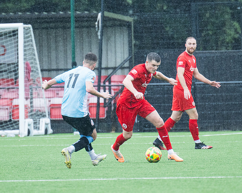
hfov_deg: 2.9
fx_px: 4818
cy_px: 80
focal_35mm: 673
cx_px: 112
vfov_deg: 2.3
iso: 1000
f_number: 4
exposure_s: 1/1000
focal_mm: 280
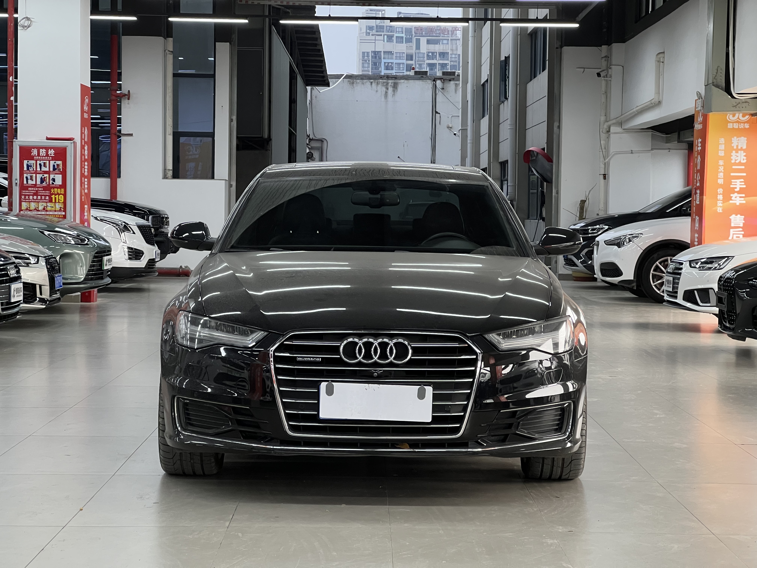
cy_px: 284
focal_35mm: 77
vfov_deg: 19.1
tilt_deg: -2.1
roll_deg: -0.6
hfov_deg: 25.3
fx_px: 1684
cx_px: 378
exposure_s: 1/50
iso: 200
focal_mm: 9
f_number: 2.8
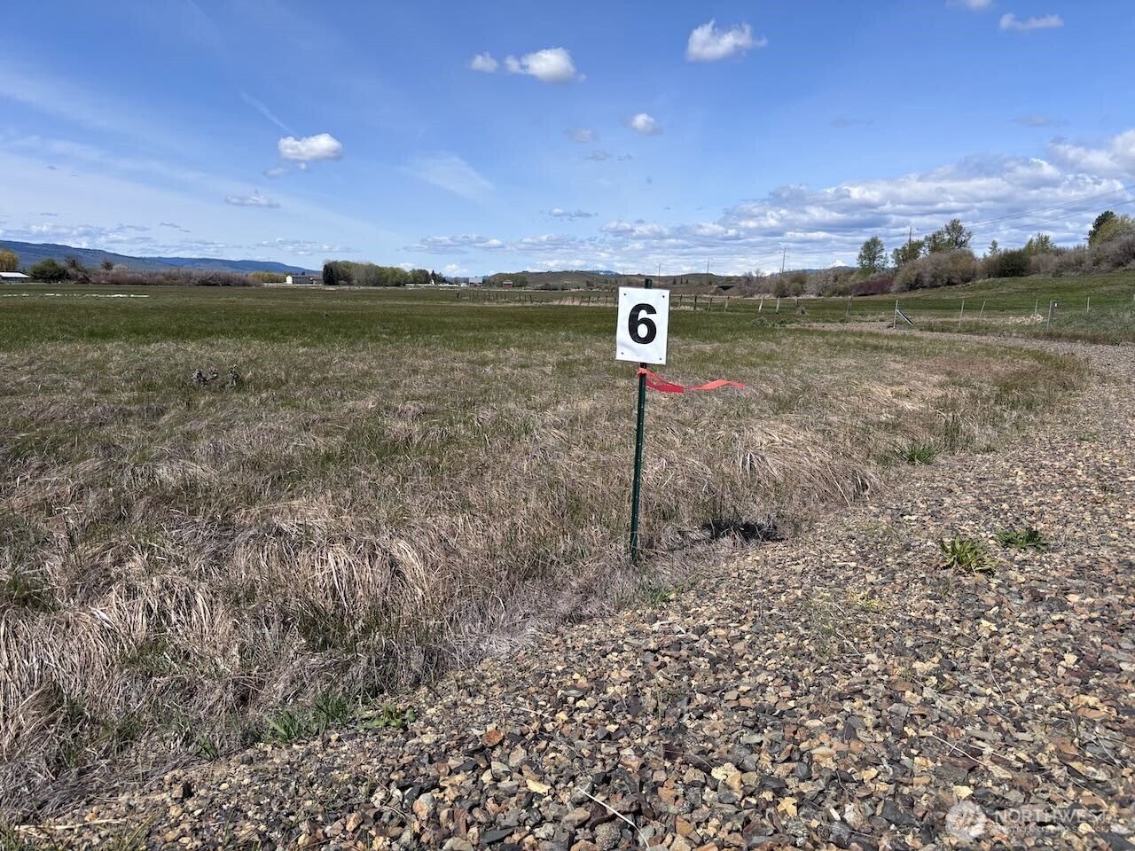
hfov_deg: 67.3
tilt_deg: -8.4
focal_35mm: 26
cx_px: 568
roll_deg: -0.7
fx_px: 852
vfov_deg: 53.1
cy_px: 426
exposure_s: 1/4854
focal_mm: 5.96
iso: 50
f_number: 1.6
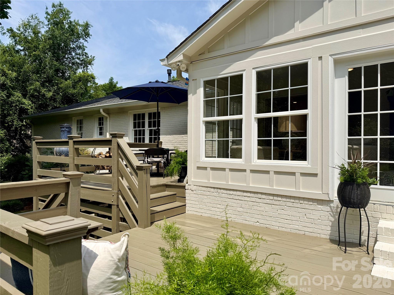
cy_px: 148
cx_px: 197
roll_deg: -0.8
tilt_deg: +0.7
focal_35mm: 24
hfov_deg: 71.6
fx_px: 273
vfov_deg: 56.8
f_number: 1.78
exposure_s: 1/6711
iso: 80
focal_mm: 6.76
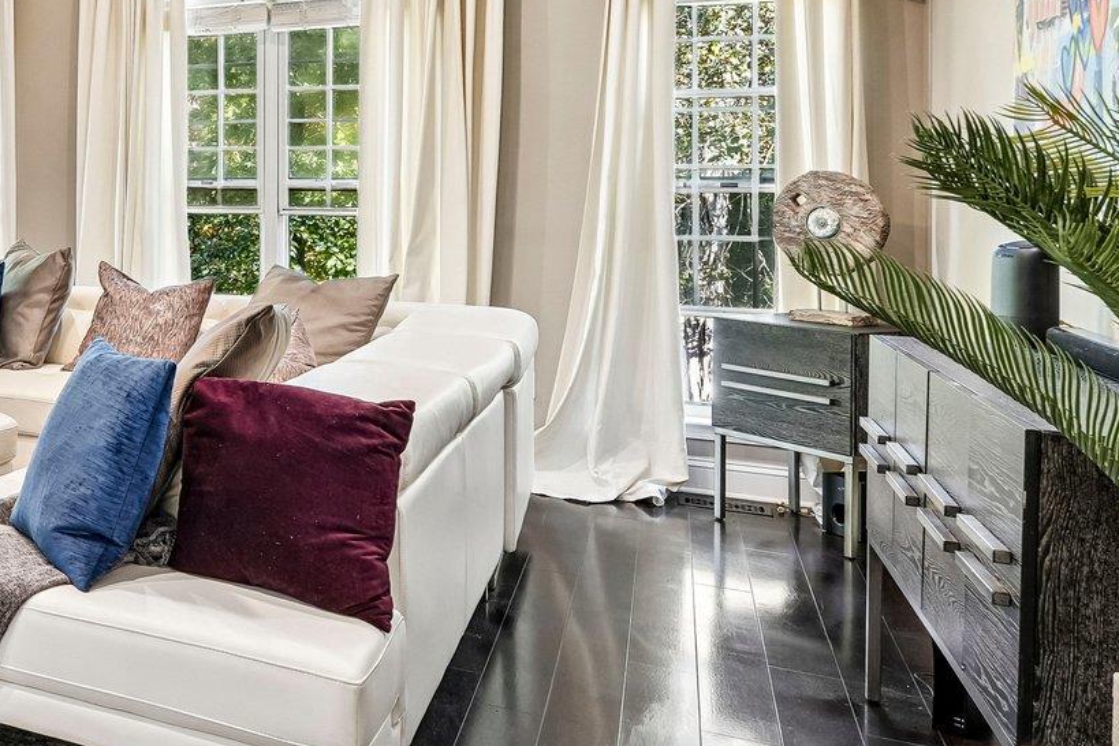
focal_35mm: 40
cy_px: 181
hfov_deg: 38.5
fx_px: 1243
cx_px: -158
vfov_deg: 32.7
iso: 400
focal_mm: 16
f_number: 8
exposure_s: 1/3.33
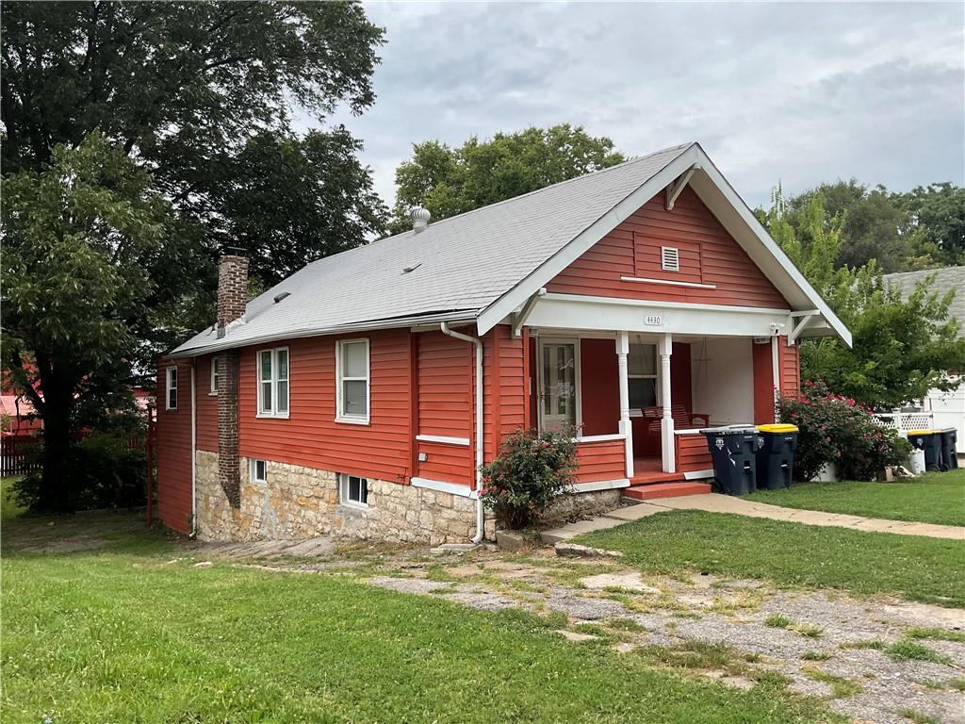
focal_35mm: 29
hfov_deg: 61.7
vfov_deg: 48.2
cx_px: 482
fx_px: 808
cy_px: 362
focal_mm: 3
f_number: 1.8
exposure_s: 1/1250
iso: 16
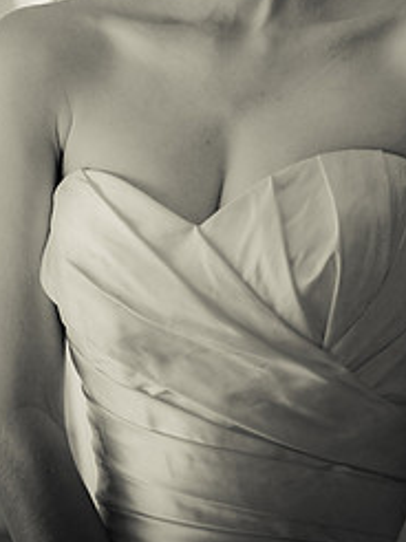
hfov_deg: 8.0
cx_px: 197
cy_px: 57
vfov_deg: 10.6
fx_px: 2898
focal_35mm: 185
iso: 640
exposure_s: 1/250
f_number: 3.2
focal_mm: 70
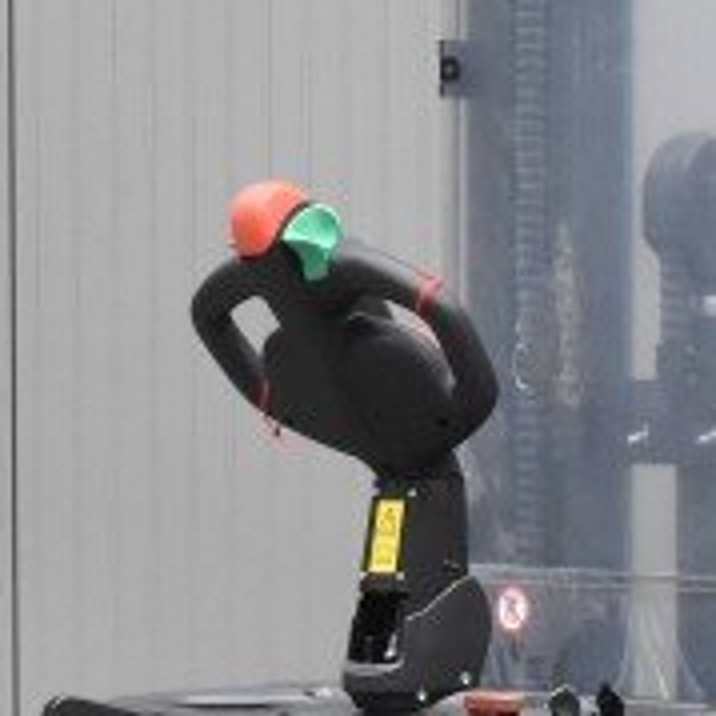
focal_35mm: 205
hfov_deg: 8.5
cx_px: 764
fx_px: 4797
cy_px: 404
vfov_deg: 8.5
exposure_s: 1/25
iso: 1600
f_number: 6.3
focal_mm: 24
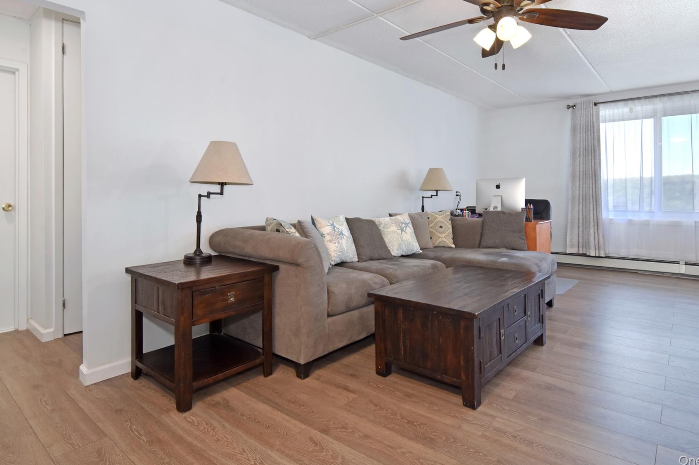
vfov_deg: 62.6
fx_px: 380
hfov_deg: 85.2
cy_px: 194
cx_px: 346
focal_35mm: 20
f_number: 14
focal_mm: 11
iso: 640
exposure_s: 1/50
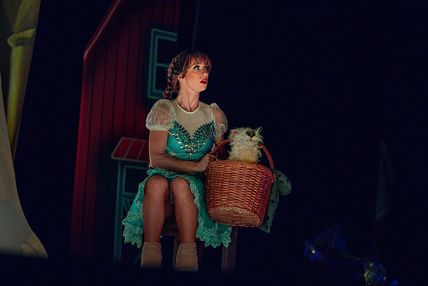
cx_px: 214
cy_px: 143
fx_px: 2378
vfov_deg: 6.9
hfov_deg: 10.3
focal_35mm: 200
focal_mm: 200
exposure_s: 1/160
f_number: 2.8
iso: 2500
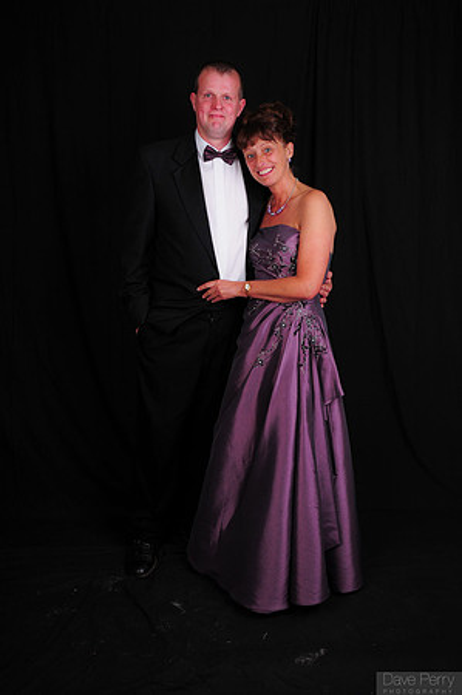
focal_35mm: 27
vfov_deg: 67.4
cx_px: 231
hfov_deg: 47.8
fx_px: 521
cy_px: 348
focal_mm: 18
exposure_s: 1/125
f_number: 8
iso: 200
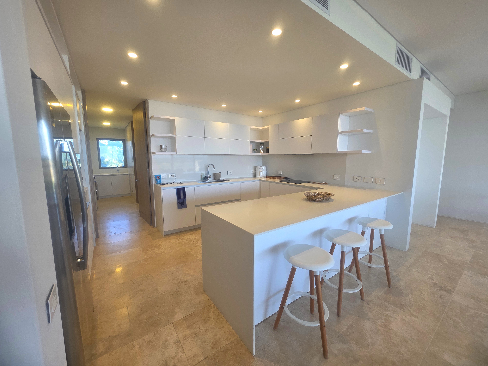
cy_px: 183
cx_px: 244
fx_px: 183
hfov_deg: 106.2
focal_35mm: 13
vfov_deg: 89.9
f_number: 1.9
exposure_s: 1/120
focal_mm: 2.2
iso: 100
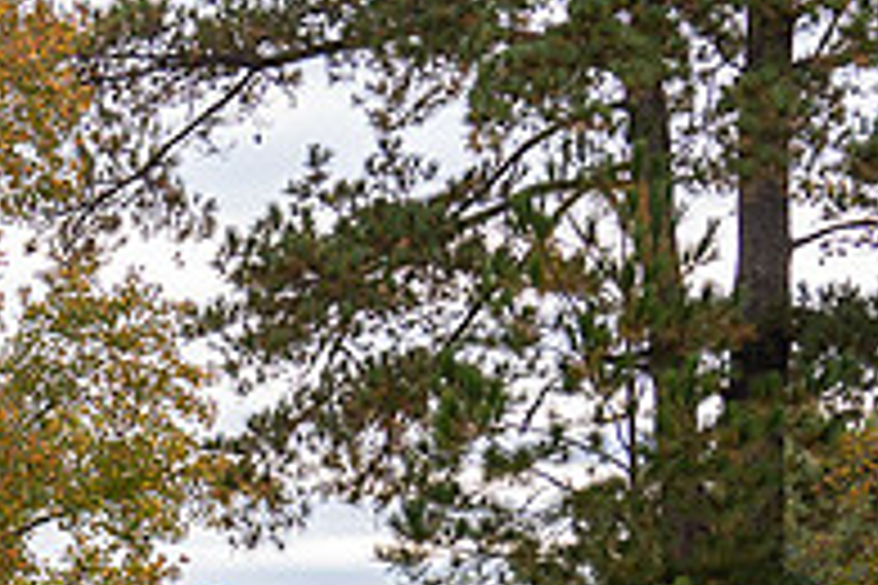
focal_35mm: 92
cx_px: -401
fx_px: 2244
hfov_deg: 19.6
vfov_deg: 14.6
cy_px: 619
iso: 100
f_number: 4.5
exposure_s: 1/80
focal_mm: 31
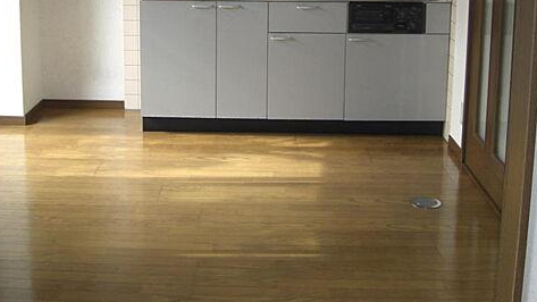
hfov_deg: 37.1
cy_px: 39
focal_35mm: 56
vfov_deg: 21.1
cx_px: 223
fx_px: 797
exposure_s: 1/60
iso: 200
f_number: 2.8
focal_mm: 7.9
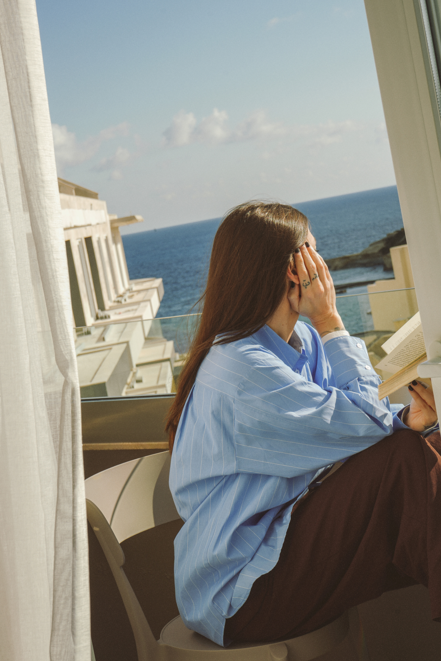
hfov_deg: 18.7
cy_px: 331
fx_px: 1341
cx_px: 238
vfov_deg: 27.7
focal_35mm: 73
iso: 80
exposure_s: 1/125
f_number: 13
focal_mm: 59
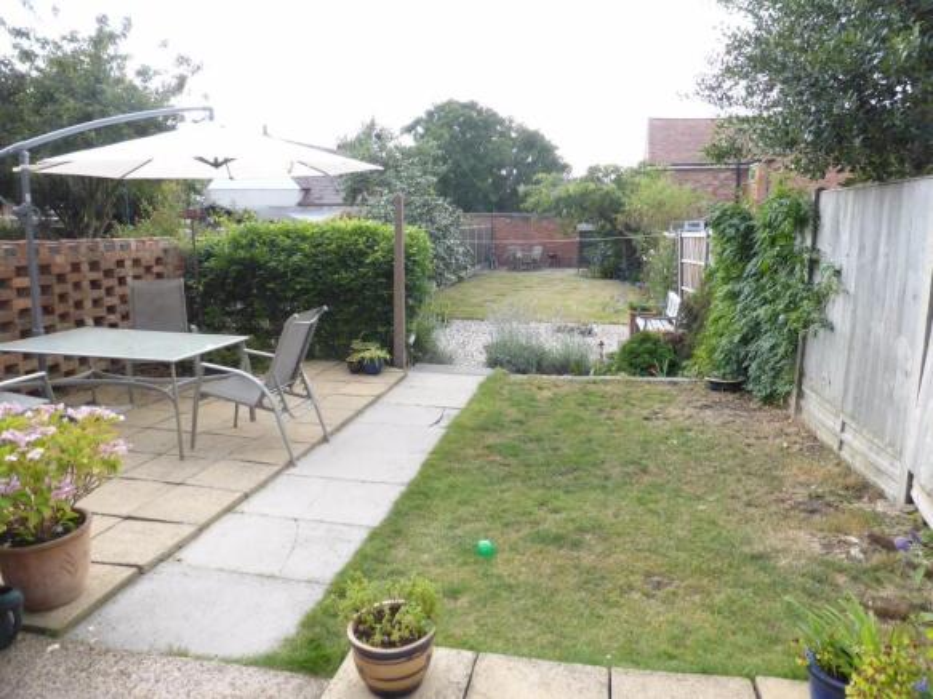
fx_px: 647
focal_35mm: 24
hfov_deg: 71.6
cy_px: 350
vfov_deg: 56.8
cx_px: 466
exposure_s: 1/160
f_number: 3.3
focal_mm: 4.3
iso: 100
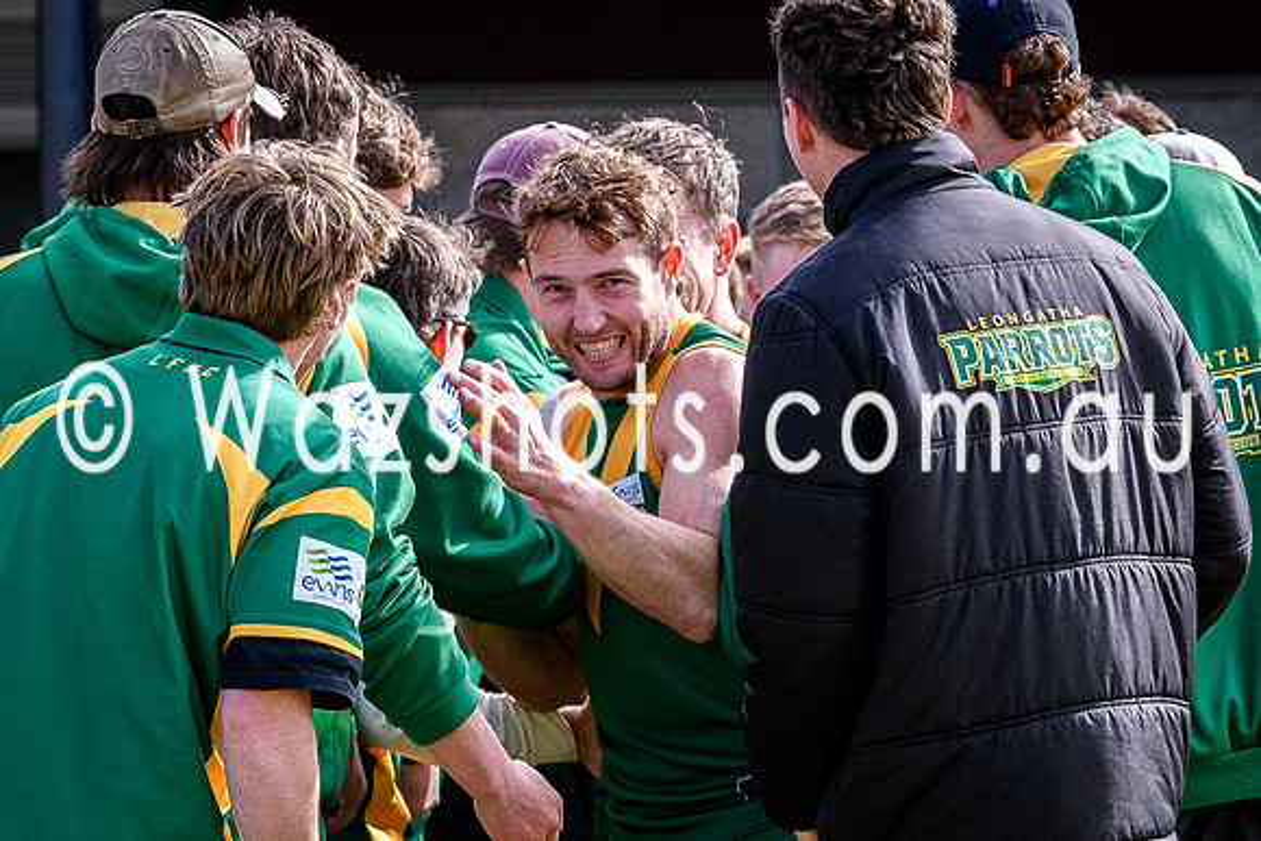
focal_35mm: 454
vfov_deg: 3.0
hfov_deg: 4.5
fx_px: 15905
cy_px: 326
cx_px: 682
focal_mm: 135
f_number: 5.6
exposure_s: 1/1600
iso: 1400
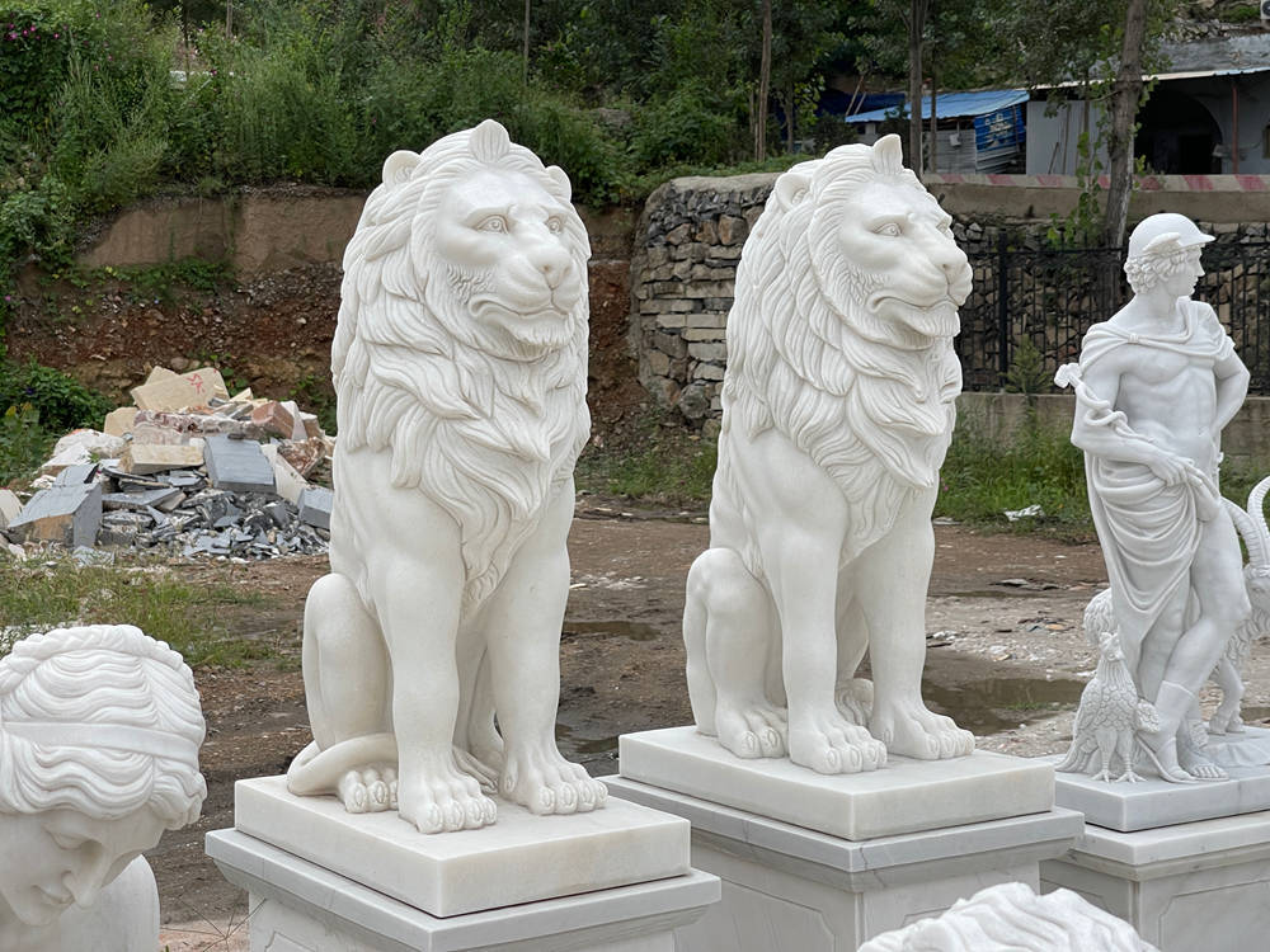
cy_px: 476
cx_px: 635
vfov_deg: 22.9
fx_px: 2348
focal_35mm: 64
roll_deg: +0.2
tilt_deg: -4.0
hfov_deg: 30.3
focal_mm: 7.5
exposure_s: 1/935
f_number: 2.2
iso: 20
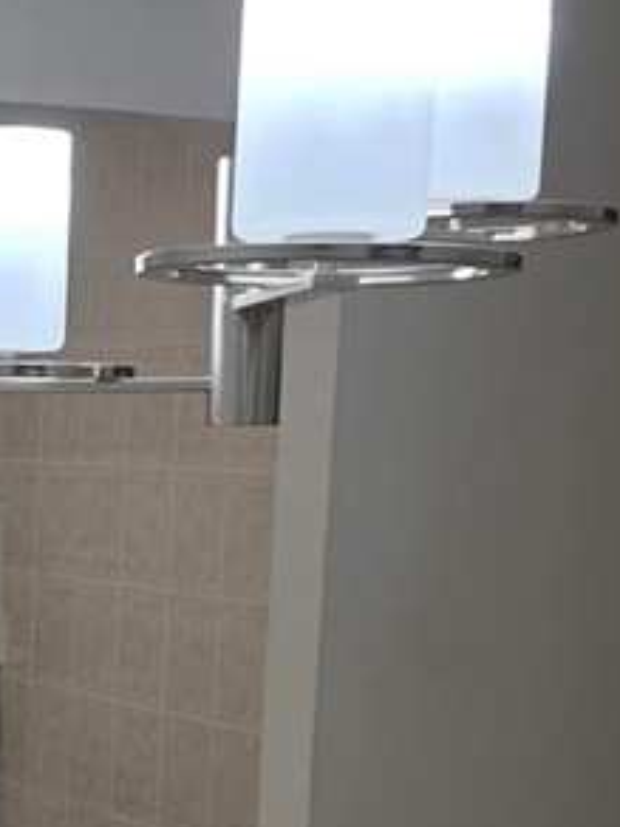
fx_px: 2006
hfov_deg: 16.3
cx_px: -252
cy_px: 725
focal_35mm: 84
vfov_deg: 22.8
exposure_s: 1/120
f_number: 1.7
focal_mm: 6.3
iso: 32
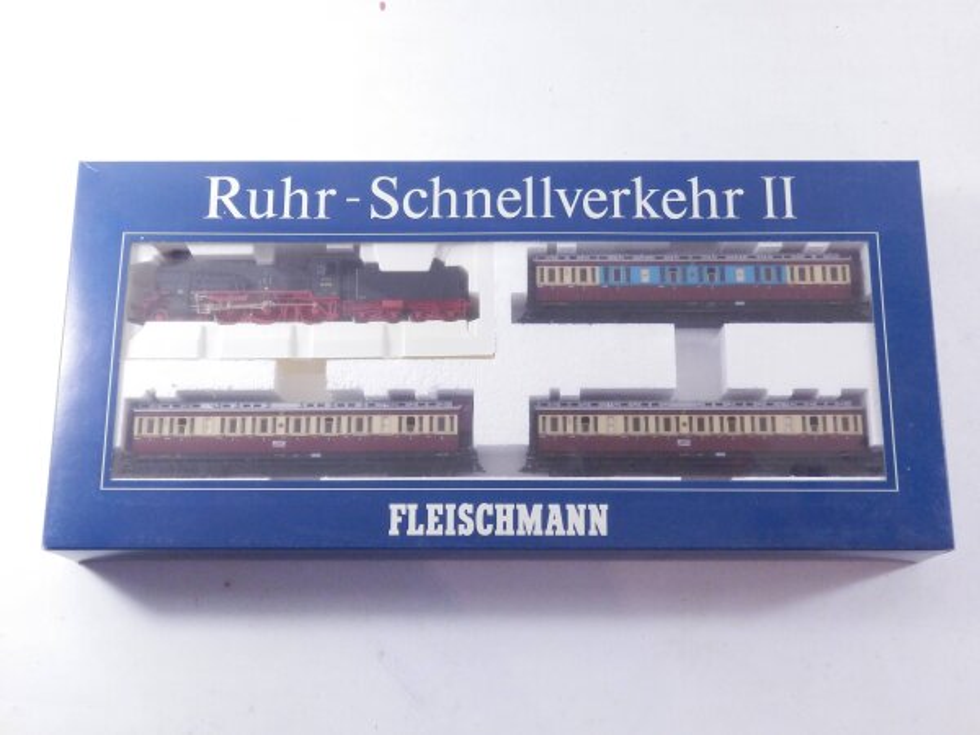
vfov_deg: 36.0
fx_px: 1132
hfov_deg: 46.8
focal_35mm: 40
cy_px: 368
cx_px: 490
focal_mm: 7.3
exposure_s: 1/160
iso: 800
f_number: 3.7
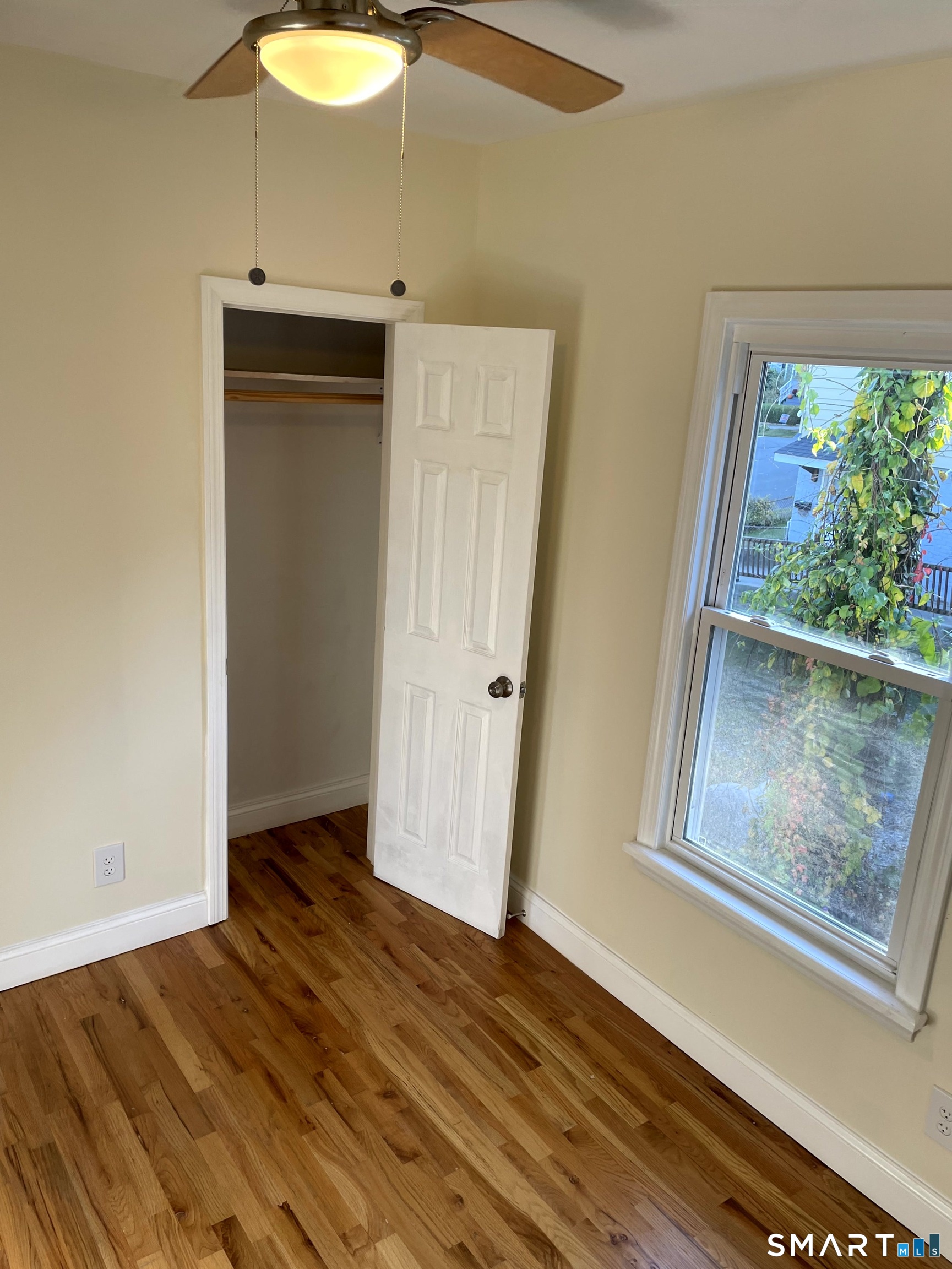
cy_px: 634
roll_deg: -2.7
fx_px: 953
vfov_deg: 67.3
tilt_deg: -14.6
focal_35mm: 26
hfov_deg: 53.1
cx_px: 476
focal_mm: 4.2
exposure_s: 1/121
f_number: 1.6
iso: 64
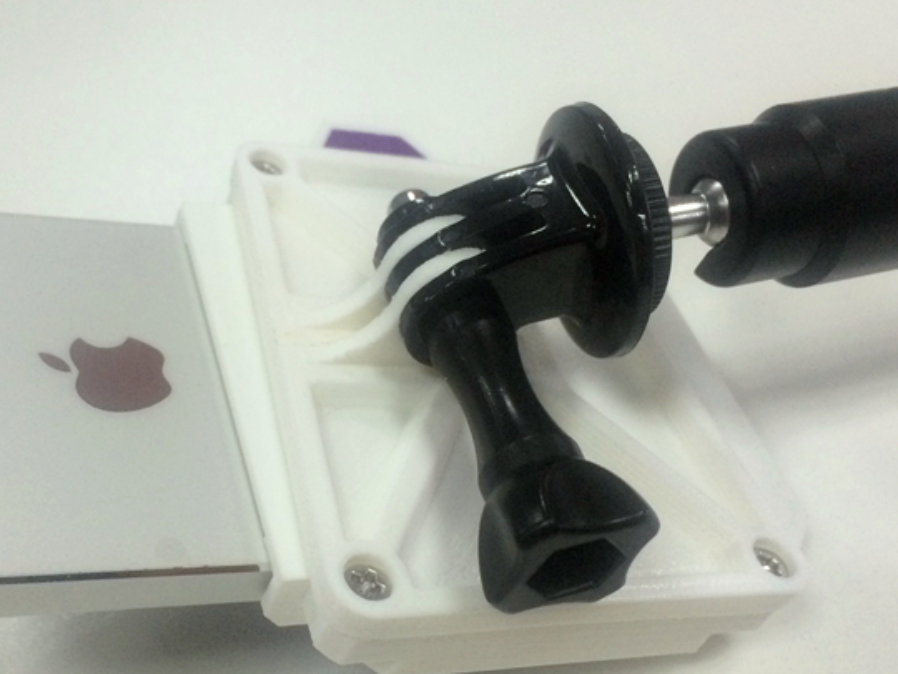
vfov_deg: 33.5
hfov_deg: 43.6
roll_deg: +0.9
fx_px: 1115
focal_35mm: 43
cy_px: 386
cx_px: 356
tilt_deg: -44.7
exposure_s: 1/33
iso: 80
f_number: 2.2
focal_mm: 4.15
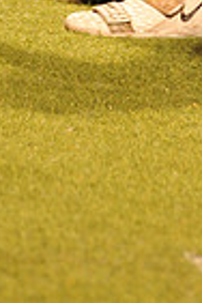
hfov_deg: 0.9
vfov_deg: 1.4
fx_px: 12439
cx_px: 163
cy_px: -318
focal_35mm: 1478
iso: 6400
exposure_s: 1/200
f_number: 6.3
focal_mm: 360
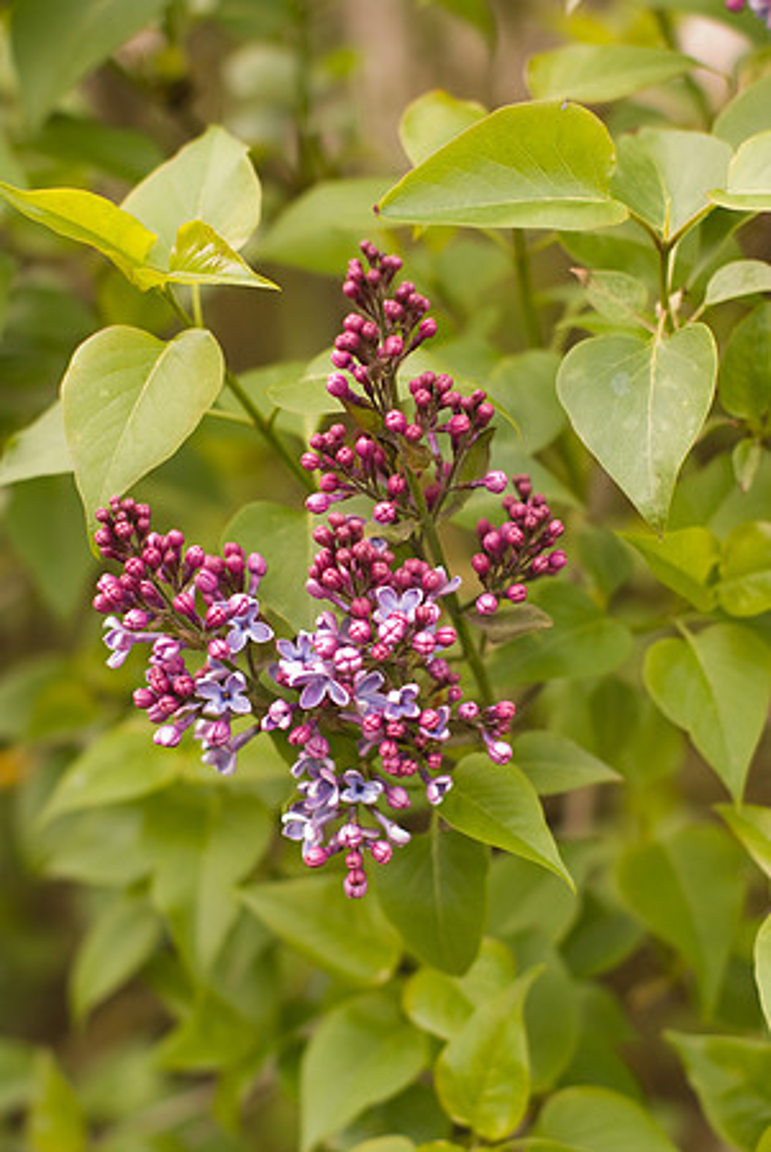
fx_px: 2404
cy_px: 576
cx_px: 386
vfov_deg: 27.0
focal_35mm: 75
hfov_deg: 18.2
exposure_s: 1/90
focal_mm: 50
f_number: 8
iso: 140
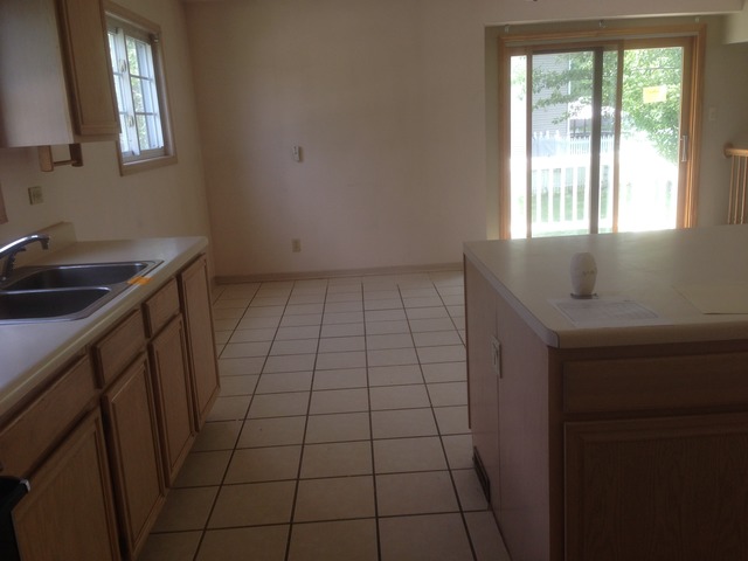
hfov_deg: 55.4
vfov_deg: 42.9
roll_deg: +3.3
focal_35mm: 33
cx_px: 374
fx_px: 713
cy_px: 280
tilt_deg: -12.9
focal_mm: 4.12
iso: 50
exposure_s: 1/60
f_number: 2.4
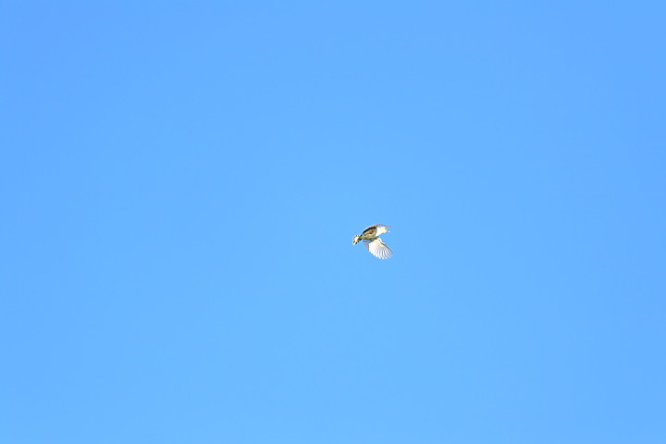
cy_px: 222
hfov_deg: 4.1
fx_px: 9249
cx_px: 333
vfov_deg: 2.7
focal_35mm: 500
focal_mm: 500
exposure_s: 1/3200
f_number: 5.6
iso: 400
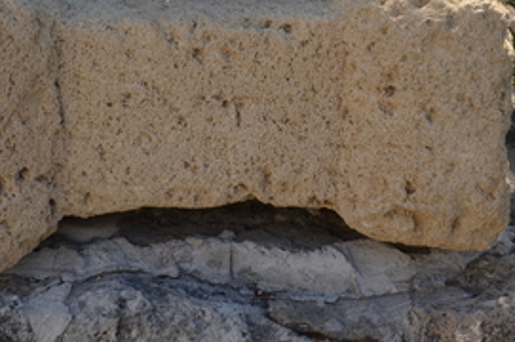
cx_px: 211
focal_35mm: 107
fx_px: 1529
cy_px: 79
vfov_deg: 12.7
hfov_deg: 19.1
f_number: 7.1
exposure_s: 1/200
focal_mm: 44
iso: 250
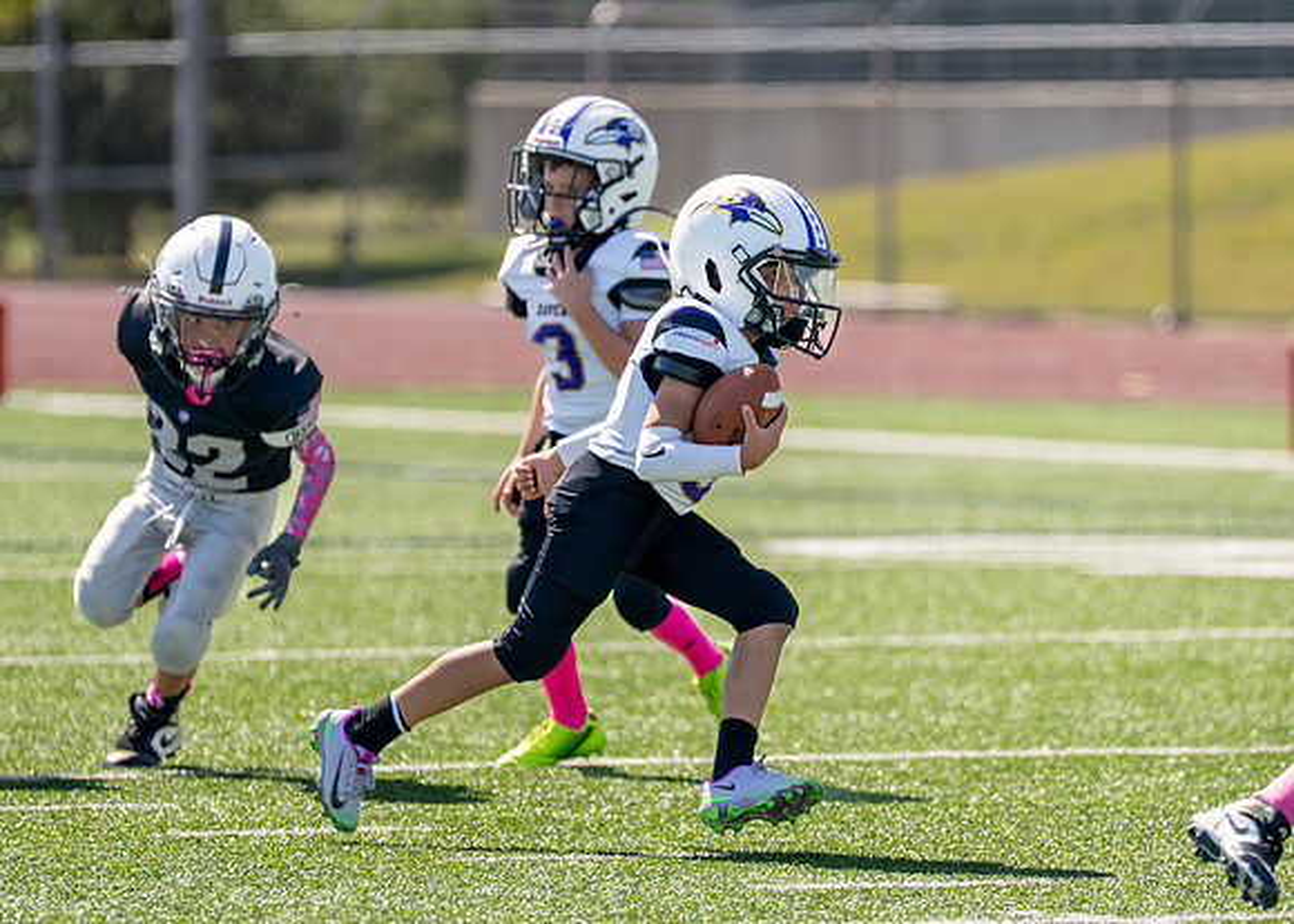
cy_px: 431
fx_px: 13552
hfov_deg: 5.5
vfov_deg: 3.9
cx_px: 708
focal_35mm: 369
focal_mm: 200
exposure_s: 1/3200
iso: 200
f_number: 2.8
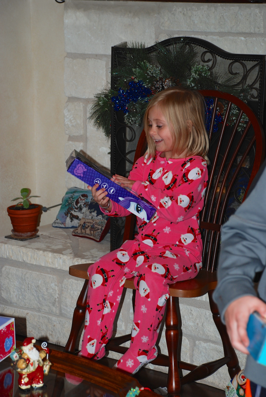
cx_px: 133
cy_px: 198
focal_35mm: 99
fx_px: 1094
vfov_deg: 20.6
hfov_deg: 13.9
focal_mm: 66
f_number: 5.3
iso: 200
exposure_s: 1/60
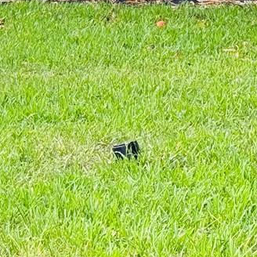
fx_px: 1739
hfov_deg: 8.5
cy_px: -147
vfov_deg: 8.2
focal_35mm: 207
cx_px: 163
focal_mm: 6.76
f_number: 1.78
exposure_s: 1/142
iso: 64
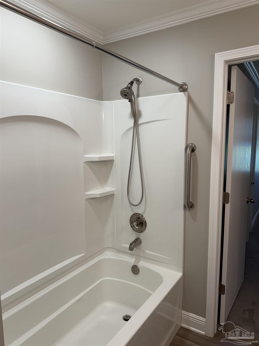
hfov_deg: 56.8
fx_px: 239
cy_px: 173
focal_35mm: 24
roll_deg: +0.4
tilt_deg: -5.7
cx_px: 130
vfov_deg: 71.6
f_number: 1.78
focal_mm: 6.76
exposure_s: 1/120
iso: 80
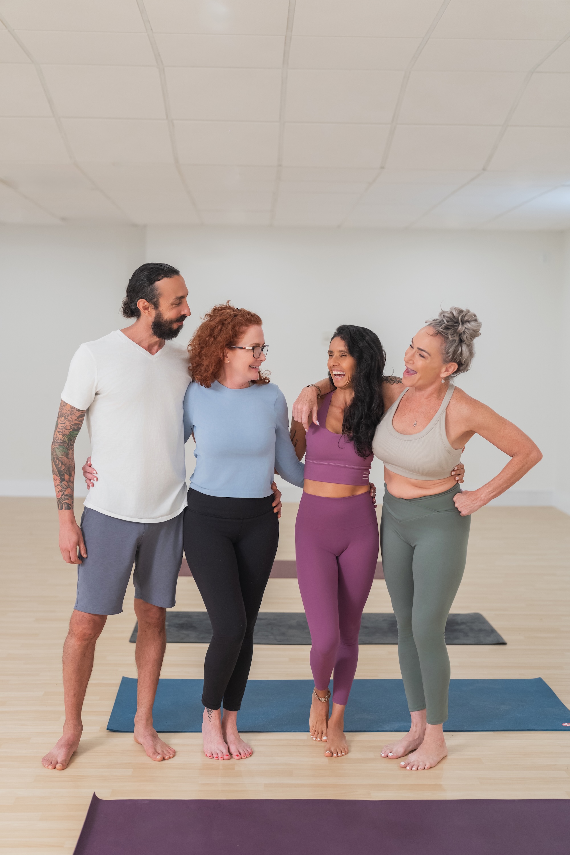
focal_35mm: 50
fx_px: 1187
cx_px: 285
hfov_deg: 27.0
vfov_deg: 39.6
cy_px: 428
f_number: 2
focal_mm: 50
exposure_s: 1/250
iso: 800
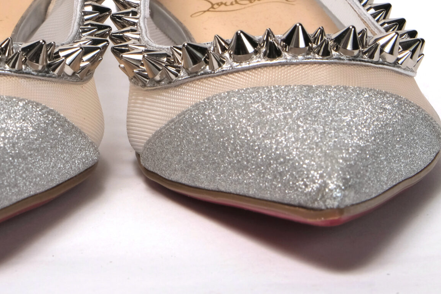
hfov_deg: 11.1
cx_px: 97
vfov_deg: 7.4
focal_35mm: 185
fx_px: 2266
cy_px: 2
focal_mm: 55
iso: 200
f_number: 16
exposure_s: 1/125
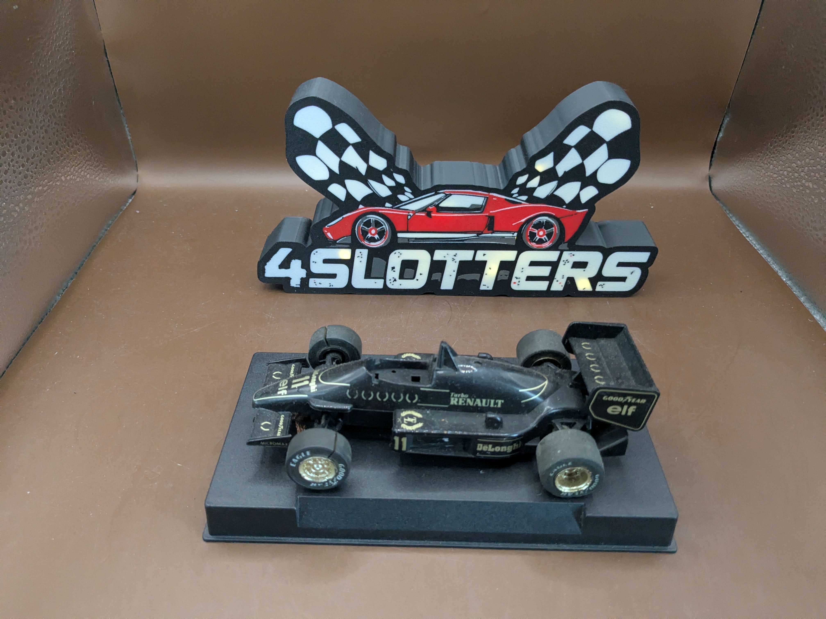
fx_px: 644
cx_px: 413
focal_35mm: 27
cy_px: 310
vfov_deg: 51.4
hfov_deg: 65.3
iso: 686
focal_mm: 4.38
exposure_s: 1/99.9
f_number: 1.73
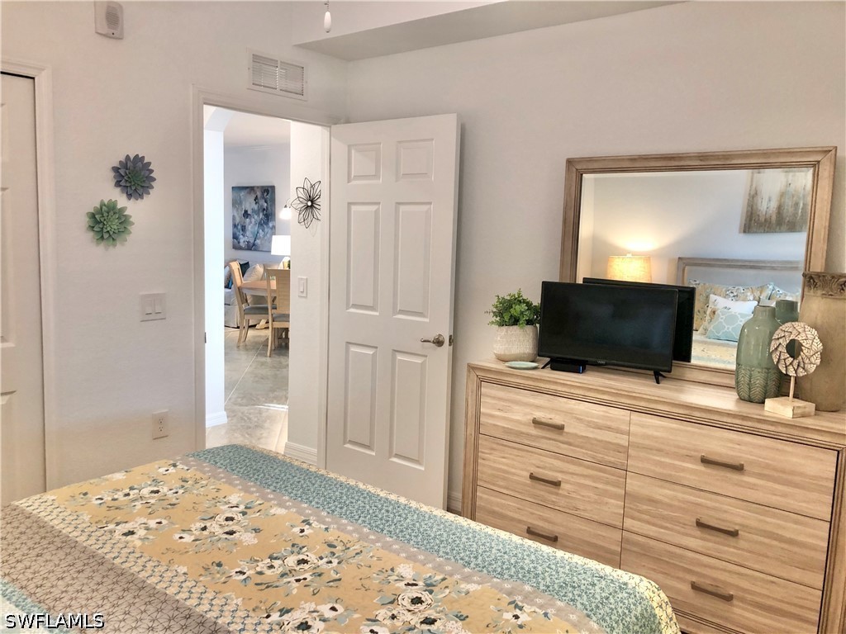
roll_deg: -1.8
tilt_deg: -6.6
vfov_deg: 49.7
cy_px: 317
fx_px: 684
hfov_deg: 63.4
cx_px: 423
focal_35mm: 28
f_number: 1.8
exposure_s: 1/24
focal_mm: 3.99
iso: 32
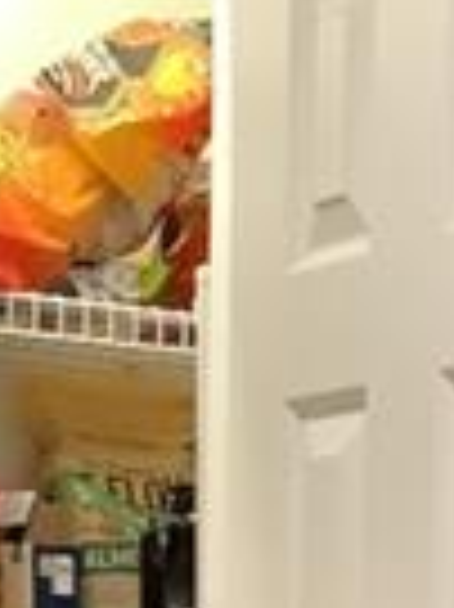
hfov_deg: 8.4
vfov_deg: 10.6
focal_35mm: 176
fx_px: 3083
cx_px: 499
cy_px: 1067
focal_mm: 3.3
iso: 320
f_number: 2.4
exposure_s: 1/40
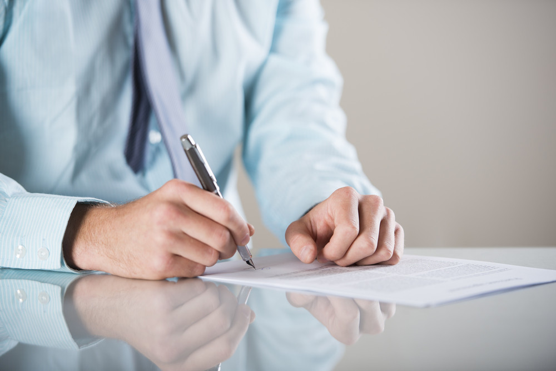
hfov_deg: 13.7
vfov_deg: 9.2
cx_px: 278
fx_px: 2317
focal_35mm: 150
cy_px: 186
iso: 100
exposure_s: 1/160
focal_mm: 150
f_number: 2.8
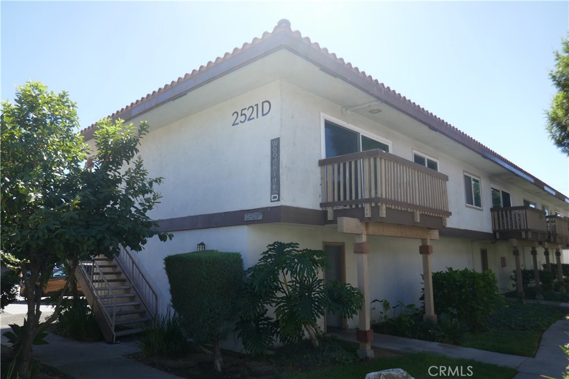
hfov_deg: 71.5
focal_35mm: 25
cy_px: 190
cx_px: 284
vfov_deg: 51.3
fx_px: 395
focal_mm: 9.1
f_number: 2.8
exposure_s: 1/800
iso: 125
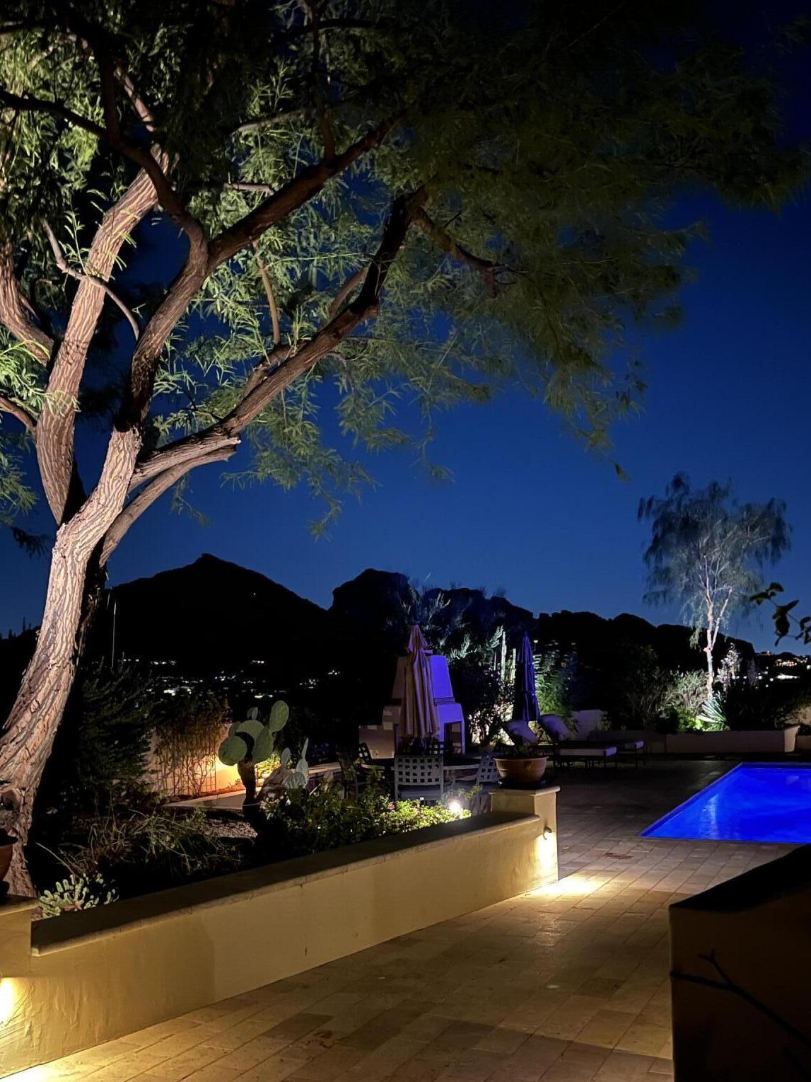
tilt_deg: -0.2
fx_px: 1062
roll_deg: +0.6
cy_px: 677
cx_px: 424
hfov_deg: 41.8
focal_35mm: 34
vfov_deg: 53.4
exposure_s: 1/5
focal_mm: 5.7
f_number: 1.5
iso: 800
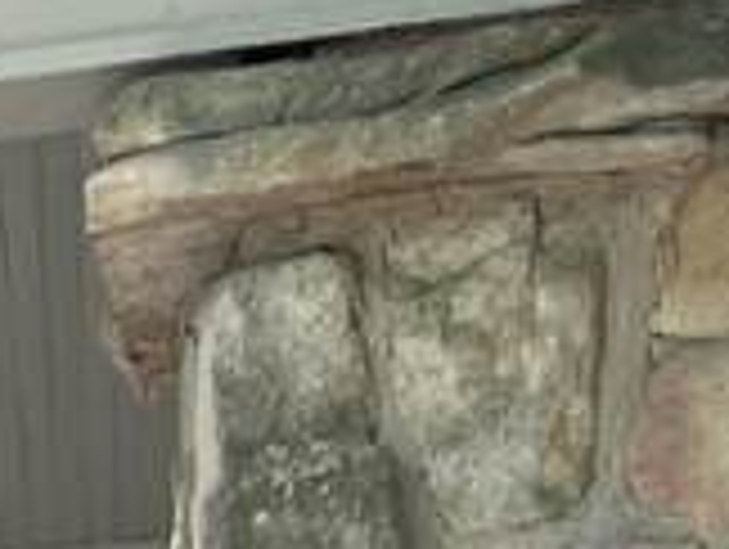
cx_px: -1328
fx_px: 4324
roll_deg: +1.4
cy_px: 1994
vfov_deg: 6.3
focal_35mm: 205
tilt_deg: -5.8
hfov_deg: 8.4
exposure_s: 1/312
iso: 50
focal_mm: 5.7
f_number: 1.5
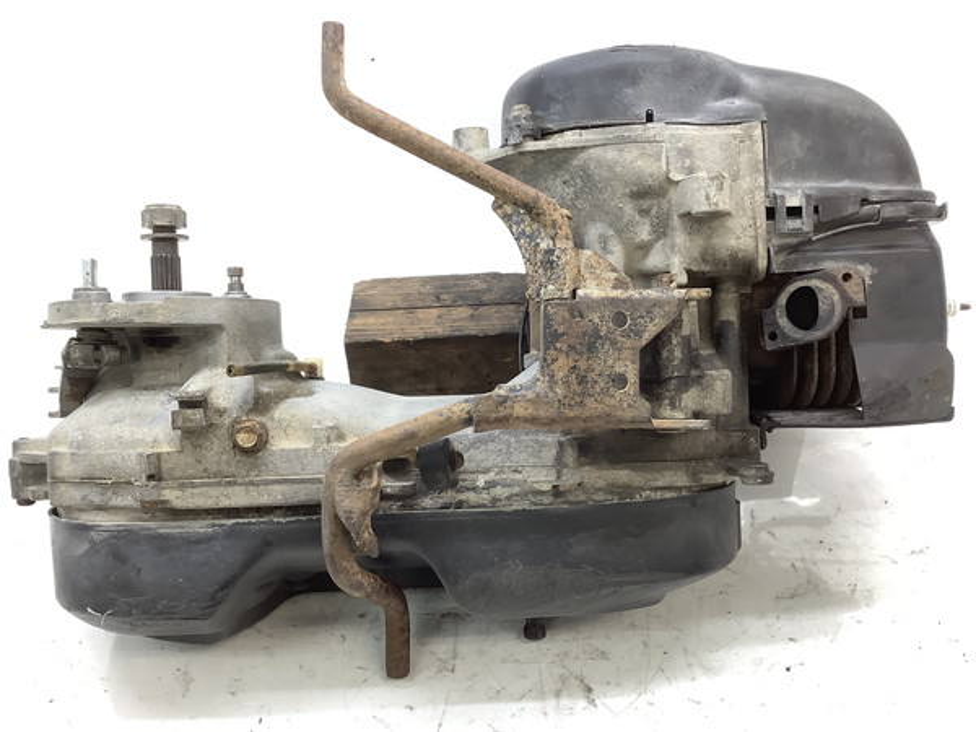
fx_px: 874
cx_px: 488
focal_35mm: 31
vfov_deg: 45.4
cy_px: 366
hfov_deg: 58.4
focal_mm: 3.3
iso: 80
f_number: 2.4
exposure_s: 1/60
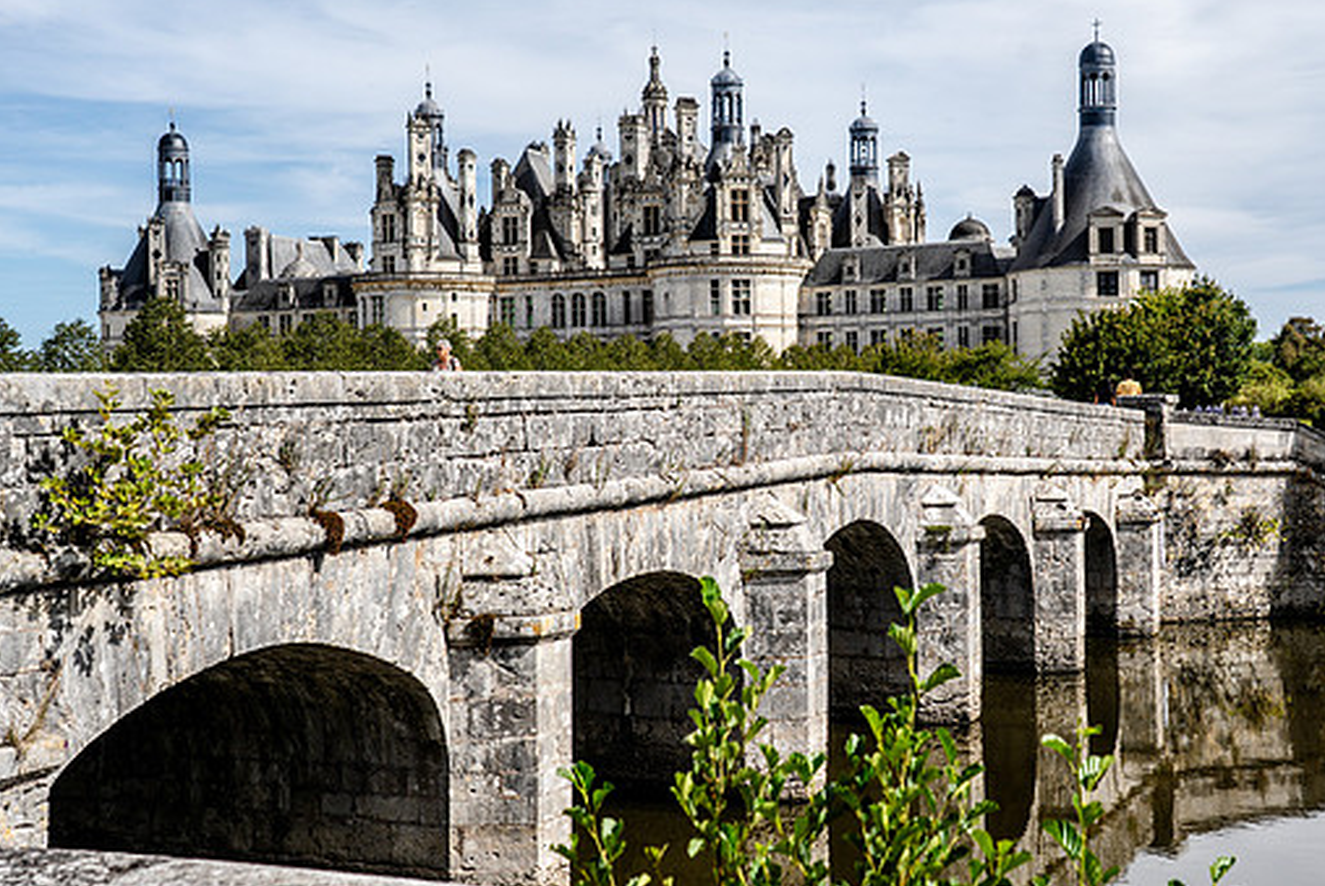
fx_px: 1768
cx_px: 755
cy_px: 388
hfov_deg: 41.0
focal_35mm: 48
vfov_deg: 28.1
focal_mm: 42
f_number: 5.6
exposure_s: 1/2000
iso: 200
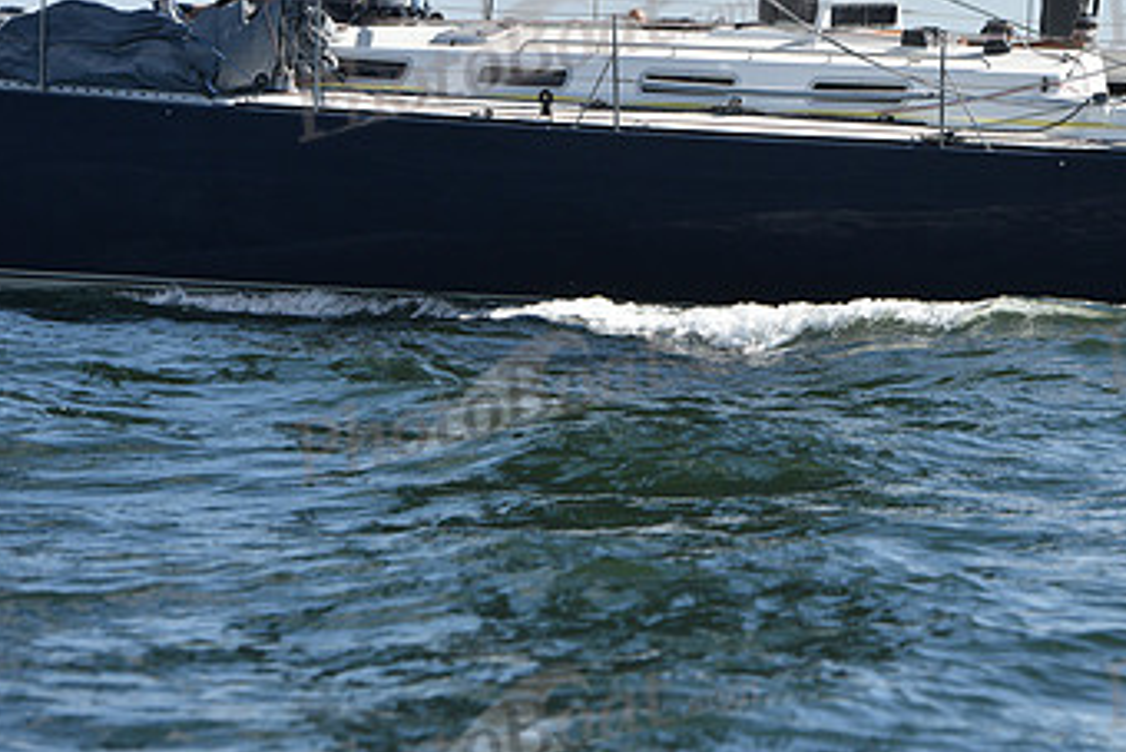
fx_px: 8010
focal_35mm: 256
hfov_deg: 8.0
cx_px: 934
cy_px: 181
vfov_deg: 5.4
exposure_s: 1/1250
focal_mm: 150
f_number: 8
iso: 320
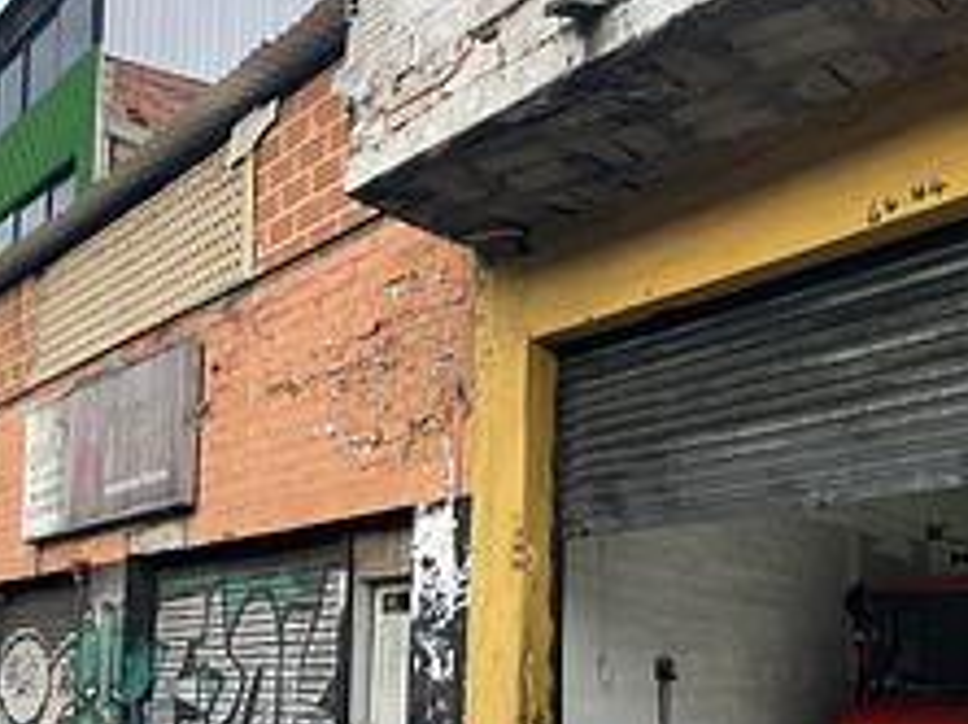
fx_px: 1397
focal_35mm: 50
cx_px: 477
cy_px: 576
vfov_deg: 28.5
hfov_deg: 38.2
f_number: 1.6
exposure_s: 1/121
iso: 100
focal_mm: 4.2
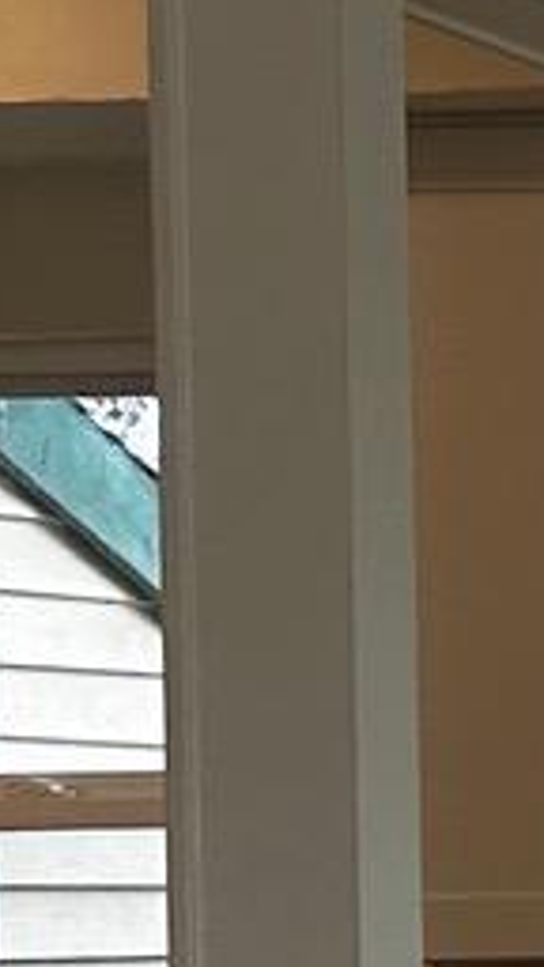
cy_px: 922
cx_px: 3128
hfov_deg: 4.5
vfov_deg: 10.2
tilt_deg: -0.6
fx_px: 5360
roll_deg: +0.9
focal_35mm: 209
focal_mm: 6.86
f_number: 1.78
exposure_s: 1/125
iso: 64
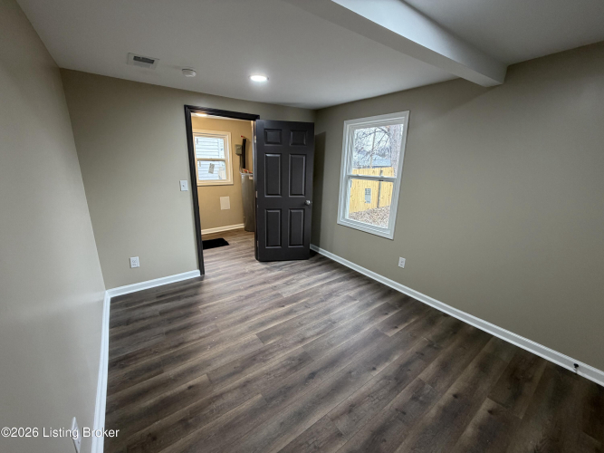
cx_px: 302
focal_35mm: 14
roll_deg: -0.9
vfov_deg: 85.7
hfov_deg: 102.1
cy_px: 226
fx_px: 244
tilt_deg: -15.0
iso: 320
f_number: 2.2
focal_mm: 2.22
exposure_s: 1/60
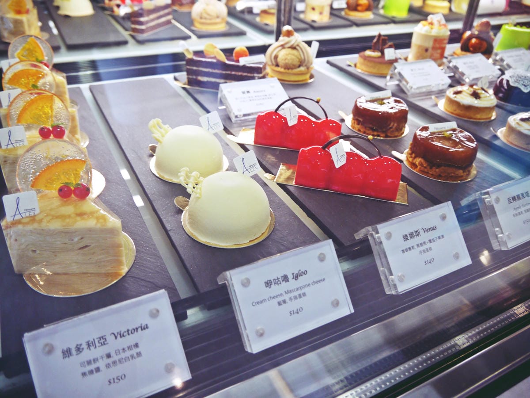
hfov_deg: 63.4
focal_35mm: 28
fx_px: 429
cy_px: 199
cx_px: 265
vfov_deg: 49.7
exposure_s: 1/60
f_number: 3.5
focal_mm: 14
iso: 320
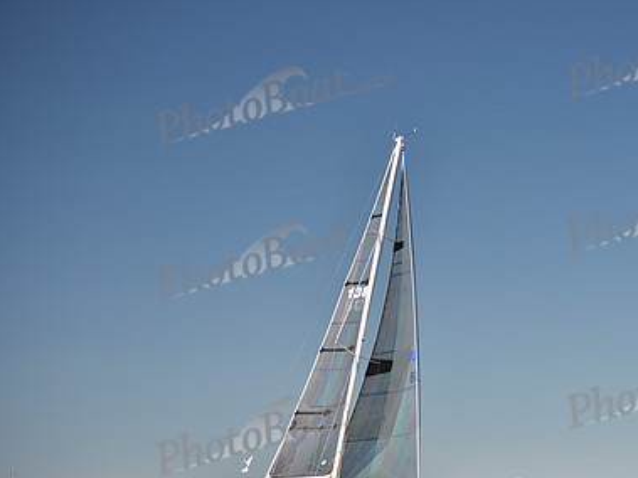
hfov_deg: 19.0
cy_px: 321
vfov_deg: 14.3
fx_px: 1898
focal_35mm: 103
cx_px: 481
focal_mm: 70
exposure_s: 1/1250
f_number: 3.2
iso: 250
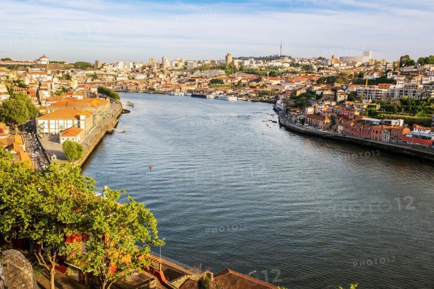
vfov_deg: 37.8
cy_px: 144
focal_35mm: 35
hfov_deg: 54.4
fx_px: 422
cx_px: 217
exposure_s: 1/350
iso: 160
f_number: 5.6
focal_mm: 23
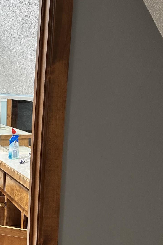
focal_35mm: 53
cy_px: 137
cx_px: -25
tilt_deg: -5.1
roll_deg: -1.2
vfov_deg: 37.5
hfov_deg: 23.6
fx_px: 360
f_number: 1.78
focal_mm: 6.86
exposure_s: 1/120
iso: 100
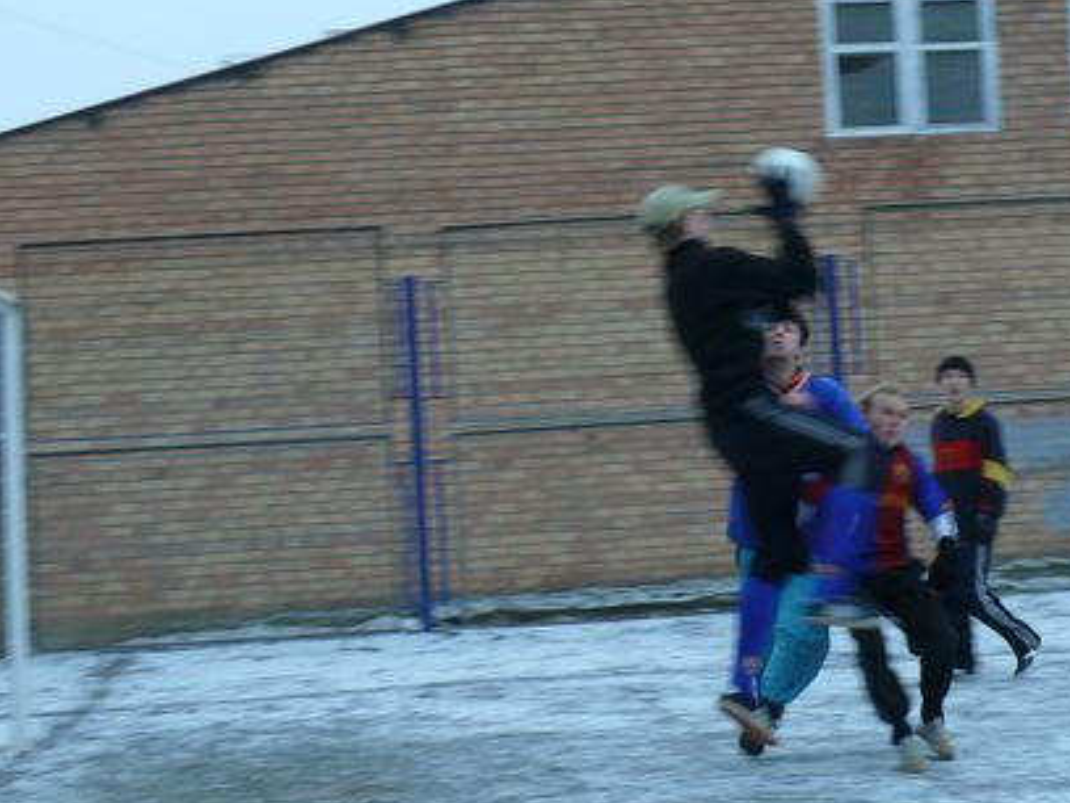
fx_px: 2318
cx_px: 656
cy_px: 436
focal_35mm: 75
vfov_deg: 19.6
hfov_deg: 25.9
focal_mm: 9.3
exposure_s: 1/50
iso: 100
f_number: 3.2
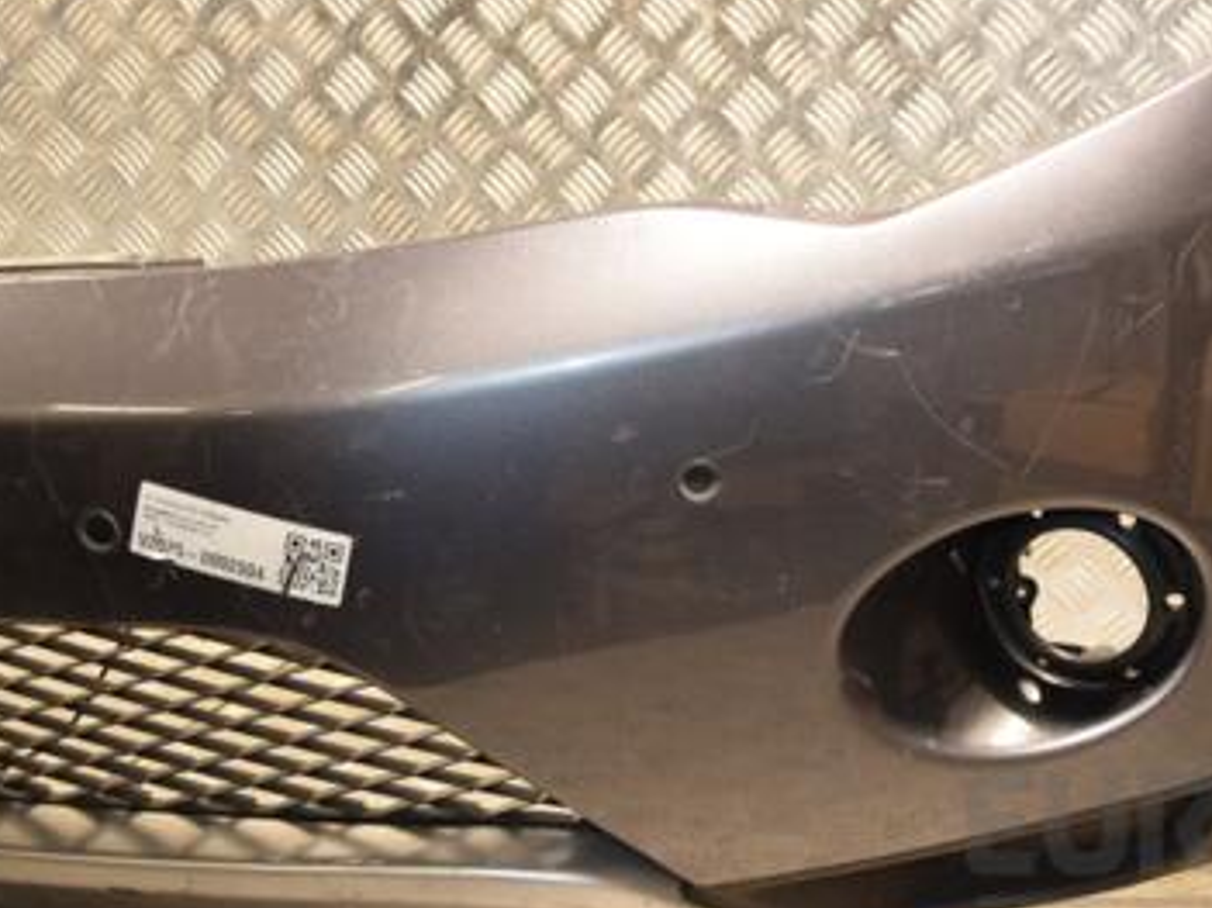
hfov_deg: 27.8
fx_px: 2415
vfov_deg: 21.3
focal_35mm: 69
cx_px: 901
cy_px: 363
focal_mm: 28
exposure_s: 1/100
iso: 800
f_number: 5
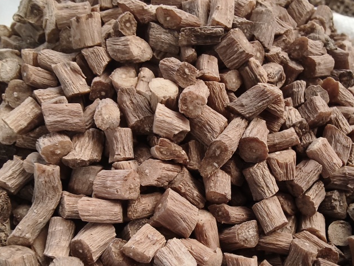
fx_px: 327
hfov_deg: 56.8
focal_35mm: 32
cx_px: 189
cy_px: 162
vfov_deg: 43.9
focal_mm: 2.32
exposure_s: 1/50
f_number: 2
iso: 1049
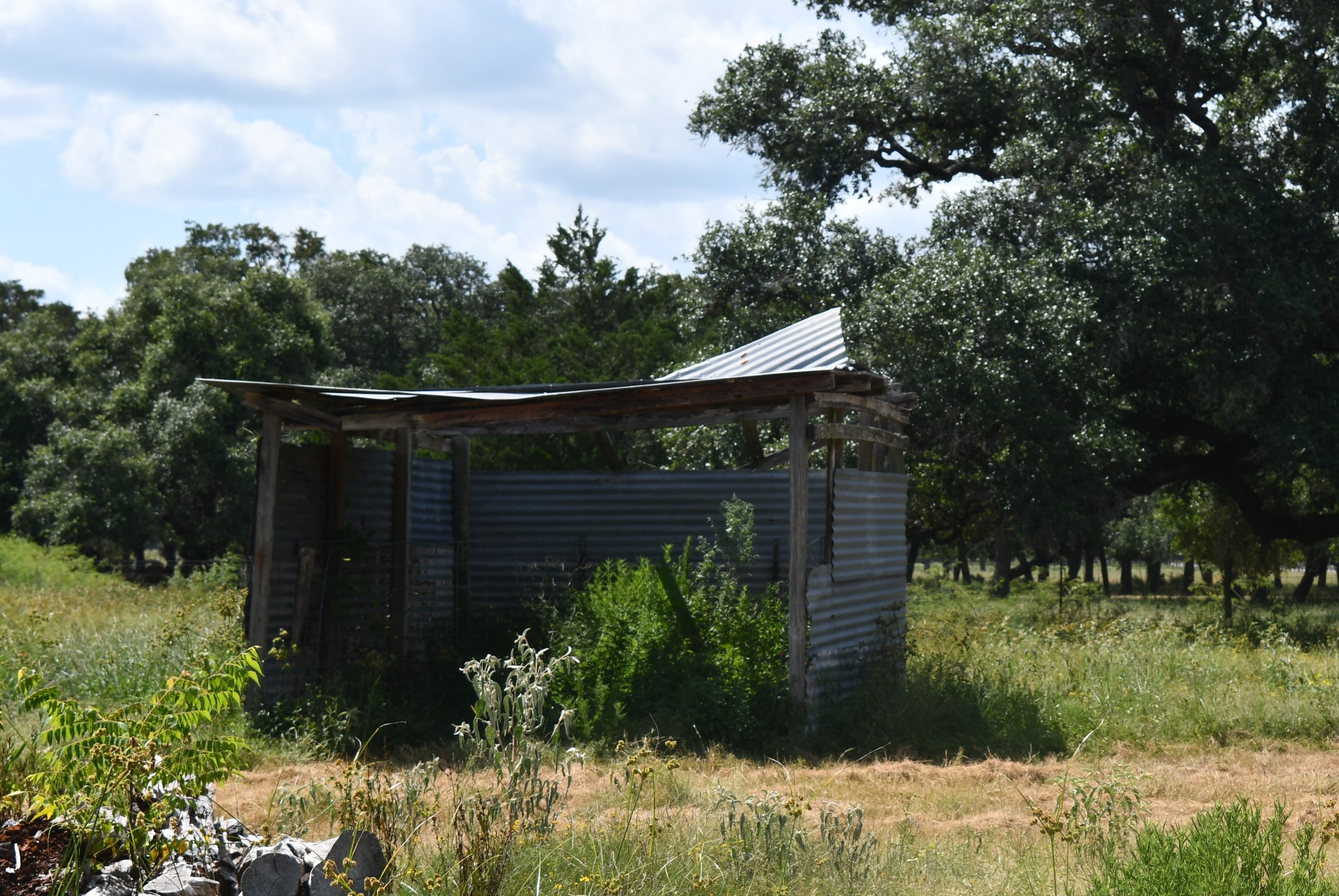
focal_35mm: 110
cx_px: 670
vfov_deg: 12.5
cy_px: 448
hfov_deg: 18.6
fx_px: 4096
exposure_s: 1/250
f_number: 9
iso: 100
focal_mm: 55
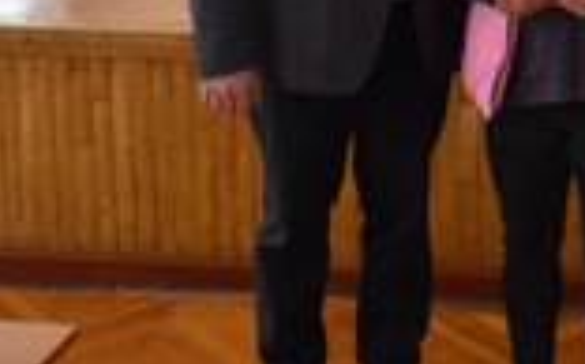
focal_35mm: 90
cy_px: -120
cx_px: 536
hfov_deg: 22.4
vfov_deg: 13.8
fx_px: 1438
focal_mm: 23
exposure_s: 1/60
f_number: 4
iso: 560
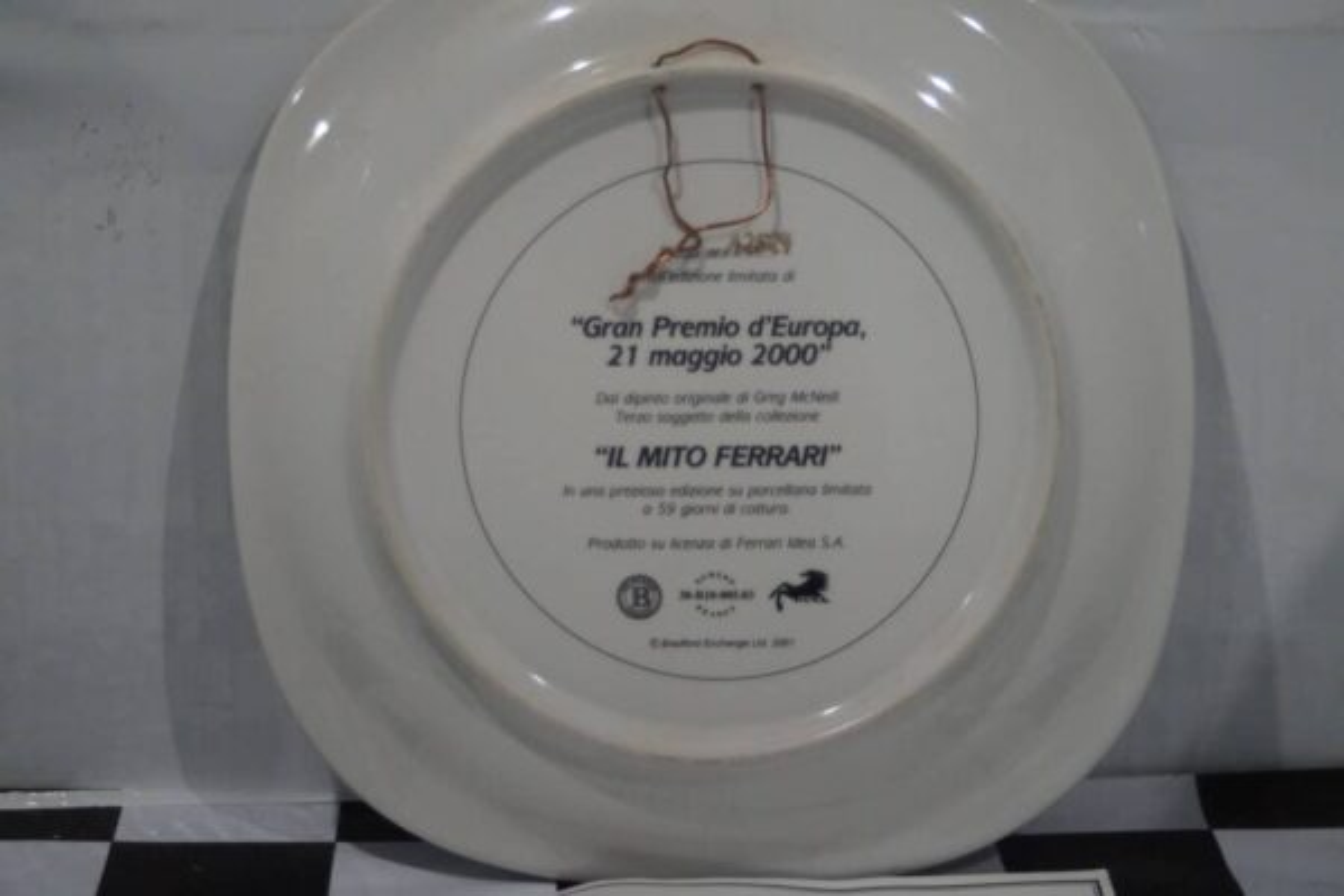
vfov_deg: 18.2
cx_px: 672
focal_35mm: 75
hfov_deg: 27.0
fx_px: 2800
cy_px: 448
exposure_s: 1/160
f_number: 4.5
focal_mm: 50
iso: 2500
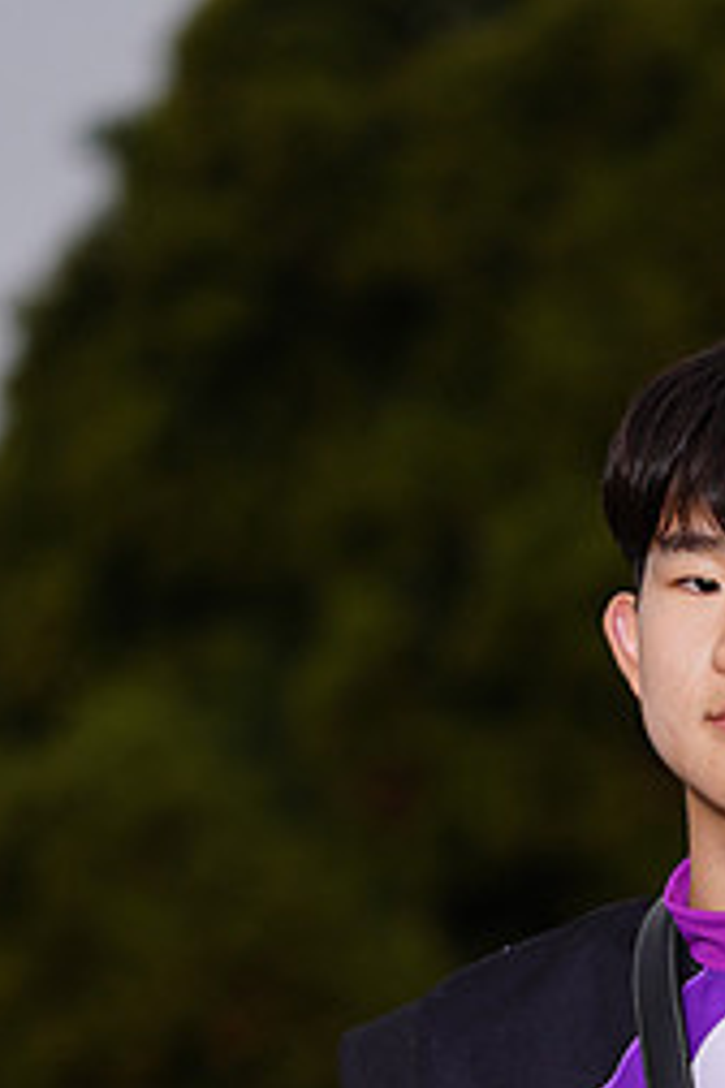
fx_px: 12566
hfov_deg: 3.3
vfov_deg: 4.9
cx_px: 822
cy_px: 1213
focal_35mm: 416
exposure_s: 1/160
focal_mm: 181
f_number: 5.6
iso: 200
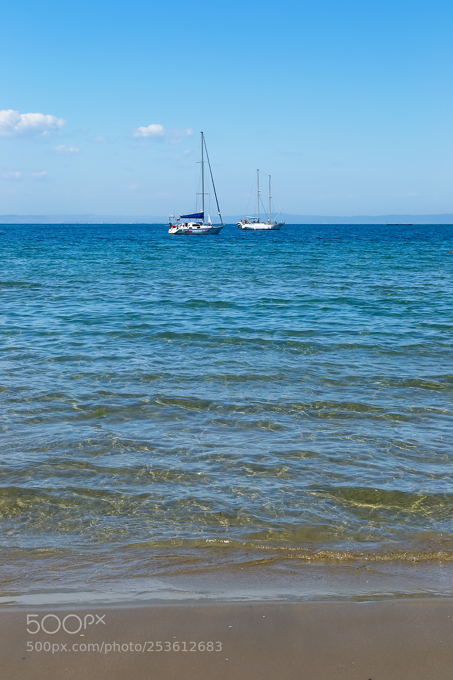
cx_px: 226
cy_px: 340
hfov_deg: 25.8
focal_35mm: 52
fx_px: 991
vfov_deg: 37.8
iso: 100
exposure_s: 1/200
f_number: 7.1
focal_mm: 35
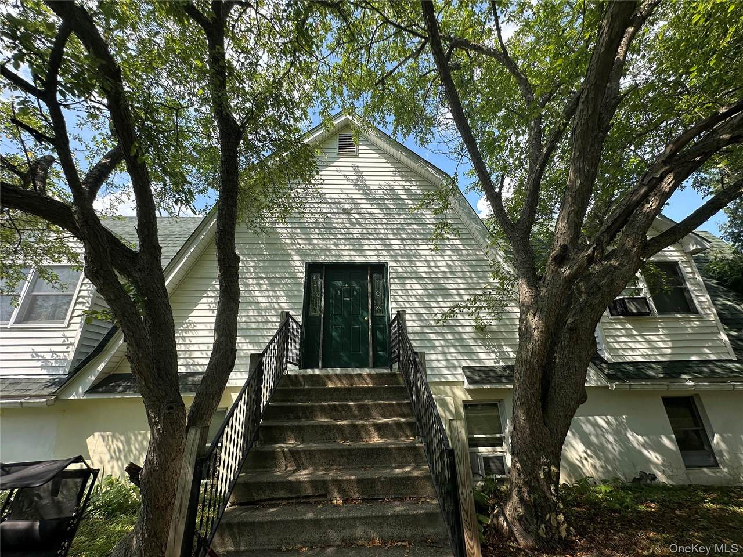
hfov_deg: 102.1
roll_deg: +0.3
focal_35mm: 14
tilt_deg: +19.7
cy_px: 278
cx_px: 372
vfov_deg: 85.7
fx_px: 300
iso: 40
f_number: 2.2
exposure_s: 1/988
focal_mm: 2.22
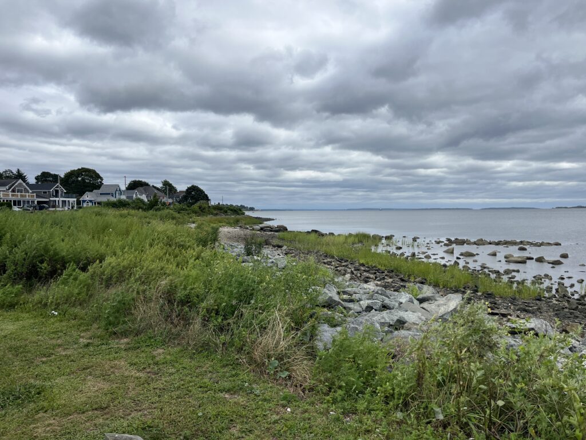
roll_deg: +0.2
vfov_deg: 53.1
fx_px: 440
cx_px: 293
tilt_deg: -1.4
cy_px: 220
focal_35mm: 26
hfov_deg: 67.3
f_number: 1.6
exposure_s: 1/6173
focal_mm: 5.1
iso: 50
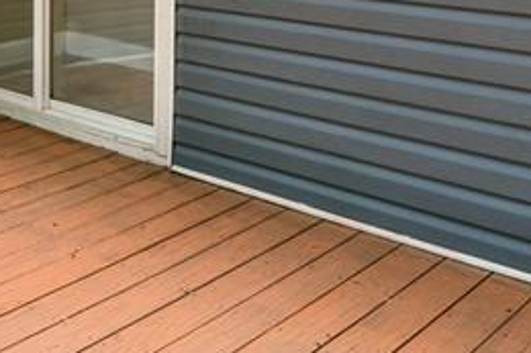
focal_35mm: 63
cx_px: 20
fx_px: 929
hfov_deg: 30.1
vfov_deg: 19.7
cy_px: -118
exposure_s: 1/5
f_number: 22
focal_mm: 16
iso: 100
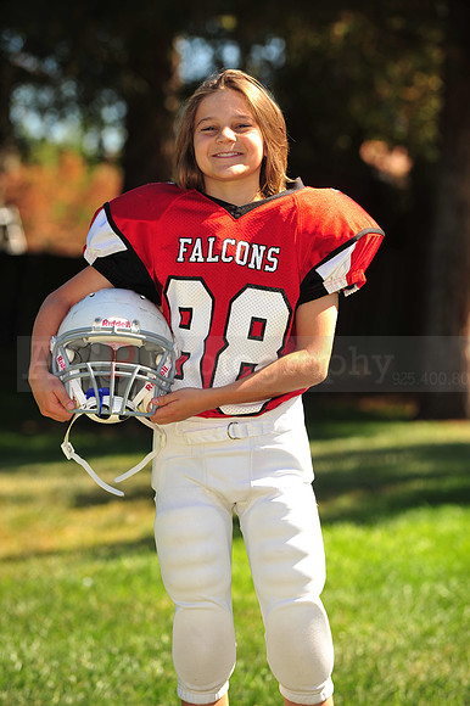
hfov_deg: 8.6
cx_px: 235
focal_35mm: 160
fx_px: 3137
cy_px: 353
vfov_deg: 12.8
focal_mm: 160
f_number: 5
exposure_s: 1/320
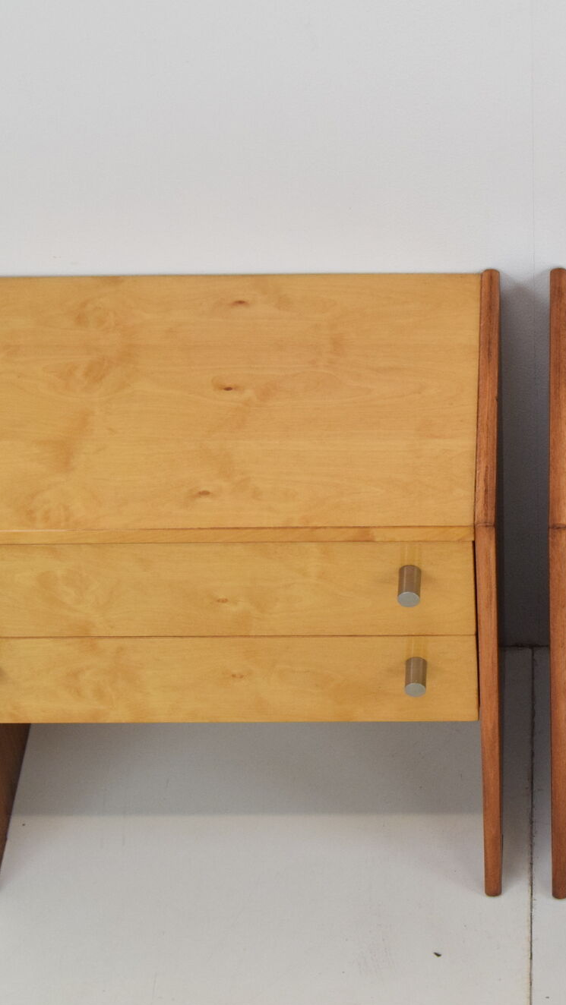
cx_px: 529
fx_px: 2027
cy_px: 501
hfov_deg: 15.7
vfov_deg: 27.9
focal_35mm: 76
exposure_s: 1/250
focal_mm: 32
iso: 1600
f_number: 8
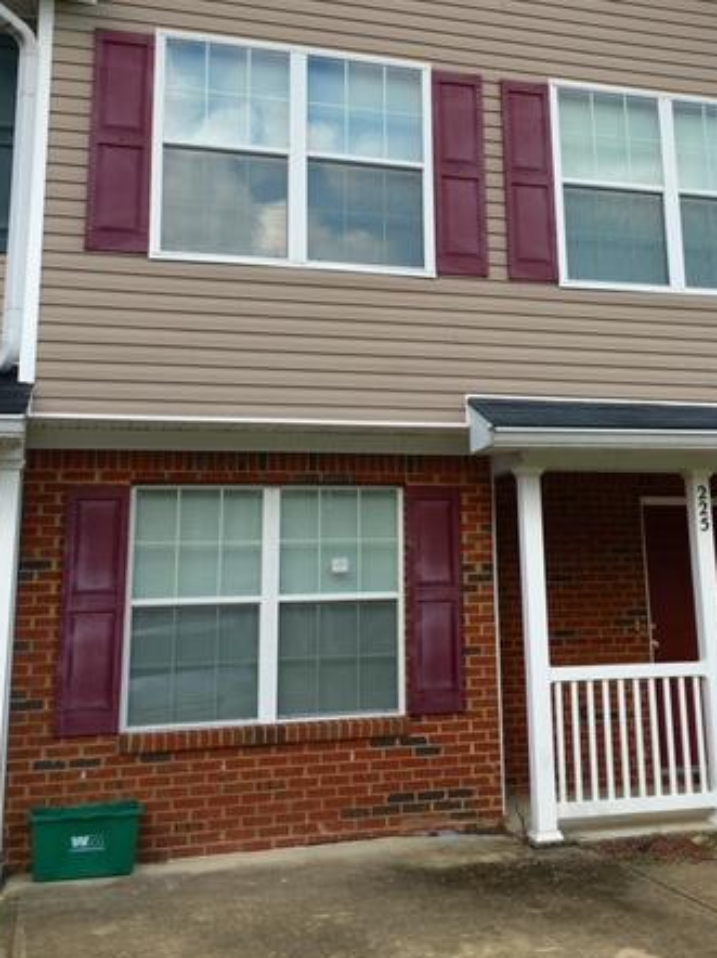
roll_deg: +2.4
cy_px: 345
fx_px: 1161
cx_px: 459
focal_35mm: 42
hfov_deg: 34.1
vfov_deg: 44.4
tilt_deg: +14.9
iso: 25
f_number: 2.2
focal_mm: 4.15
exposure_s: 1/519
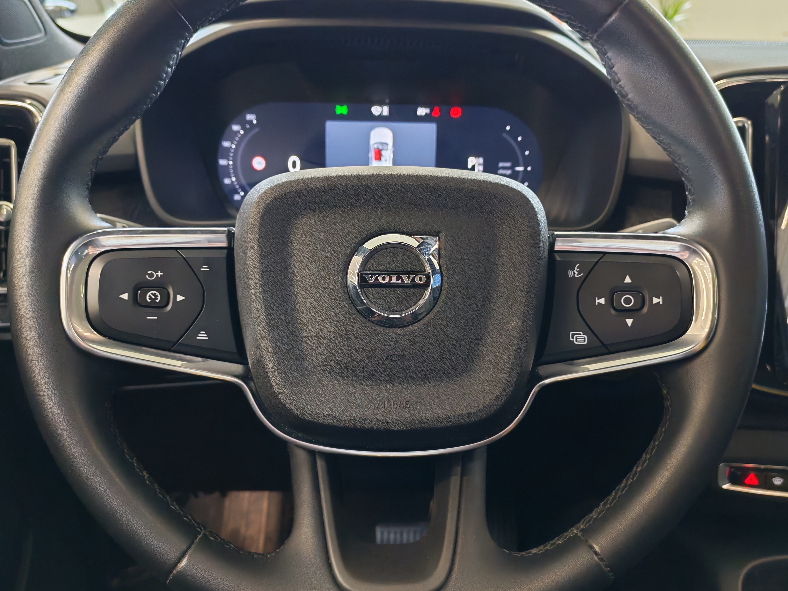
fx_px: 751
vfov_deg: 42.9
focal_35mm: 33
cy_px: 296
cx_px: 394
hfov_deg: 55.4
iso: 1000
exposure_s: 1/100
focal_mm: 6.12
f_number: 1.9
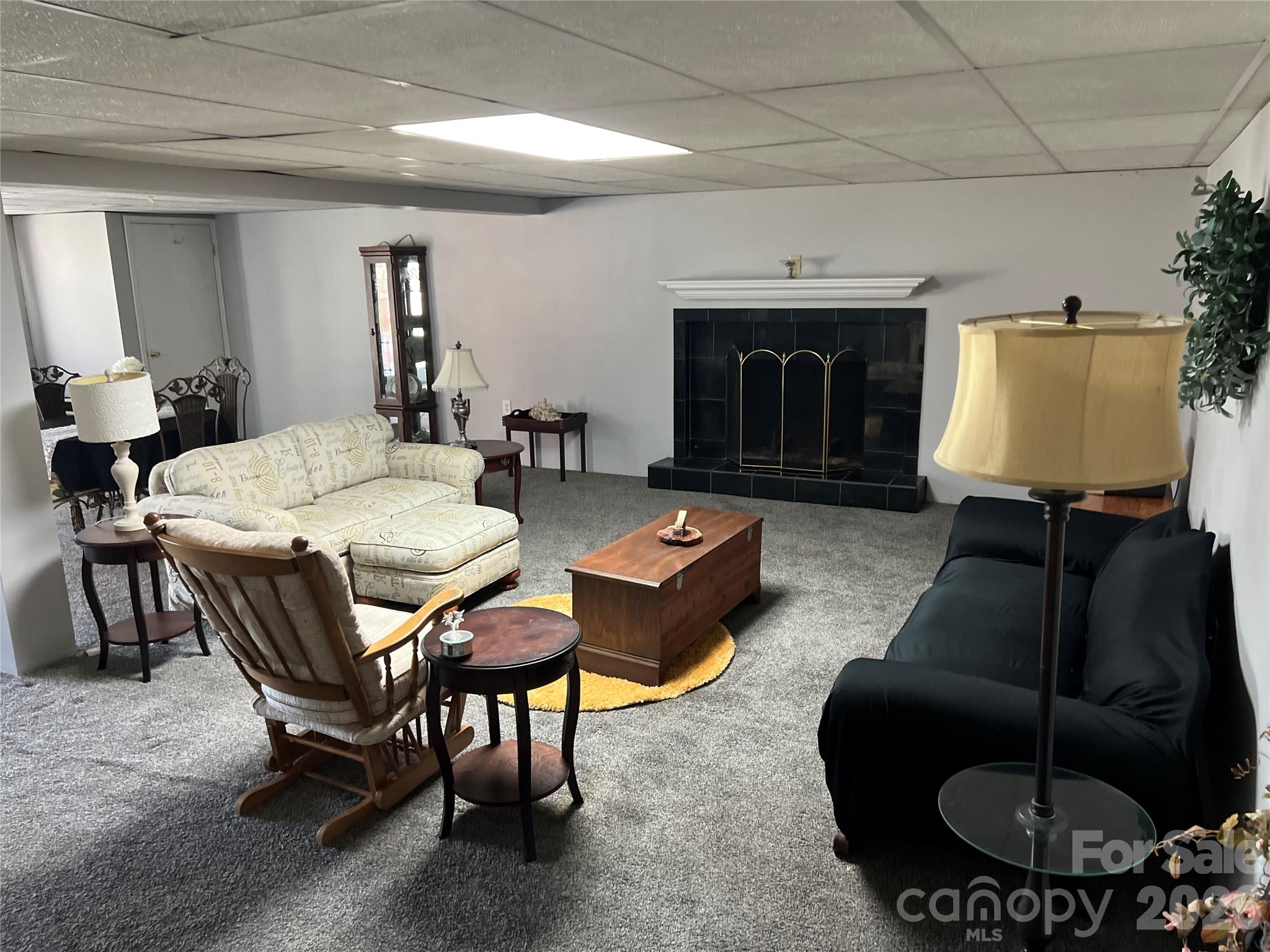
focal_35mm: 26
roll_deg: +1.8
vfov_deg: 53.1
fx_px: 954
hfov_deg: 67.3
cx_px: 635
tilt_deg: -13.9
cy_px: 476
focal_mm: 5.7
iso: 400
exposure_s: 1/60
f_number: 1.5
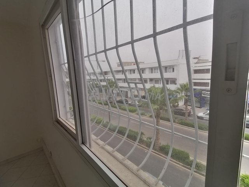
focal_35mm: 17
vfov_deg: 74.7
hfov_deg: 91.0
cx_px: 124
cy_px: 94
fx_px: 122
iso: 50
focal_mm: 2.7
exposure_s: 1/103
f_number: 2.4
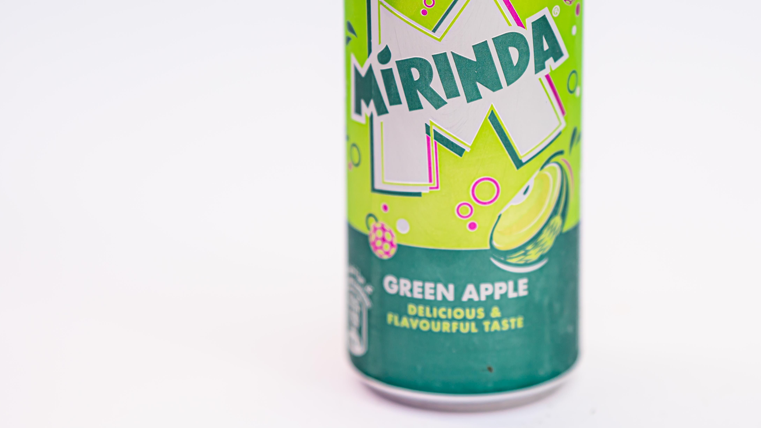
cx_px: 464
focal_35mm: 162
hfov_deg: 13.3
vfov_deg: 7.5
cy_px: 25
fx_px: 3269
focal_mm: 85
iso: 100
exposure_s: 1/250
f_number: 2
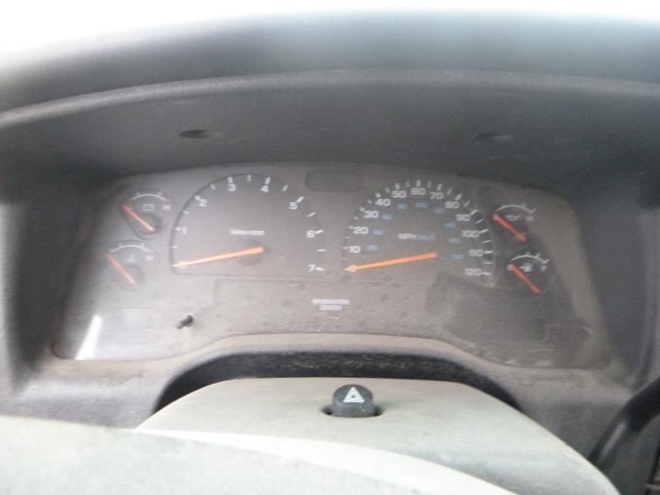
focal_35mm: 25
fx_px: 477
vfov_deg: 54.9
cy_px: 248
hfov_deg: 69.4
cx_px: 330
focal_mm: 4.5
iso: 640
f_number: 3.9
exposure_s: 1/15
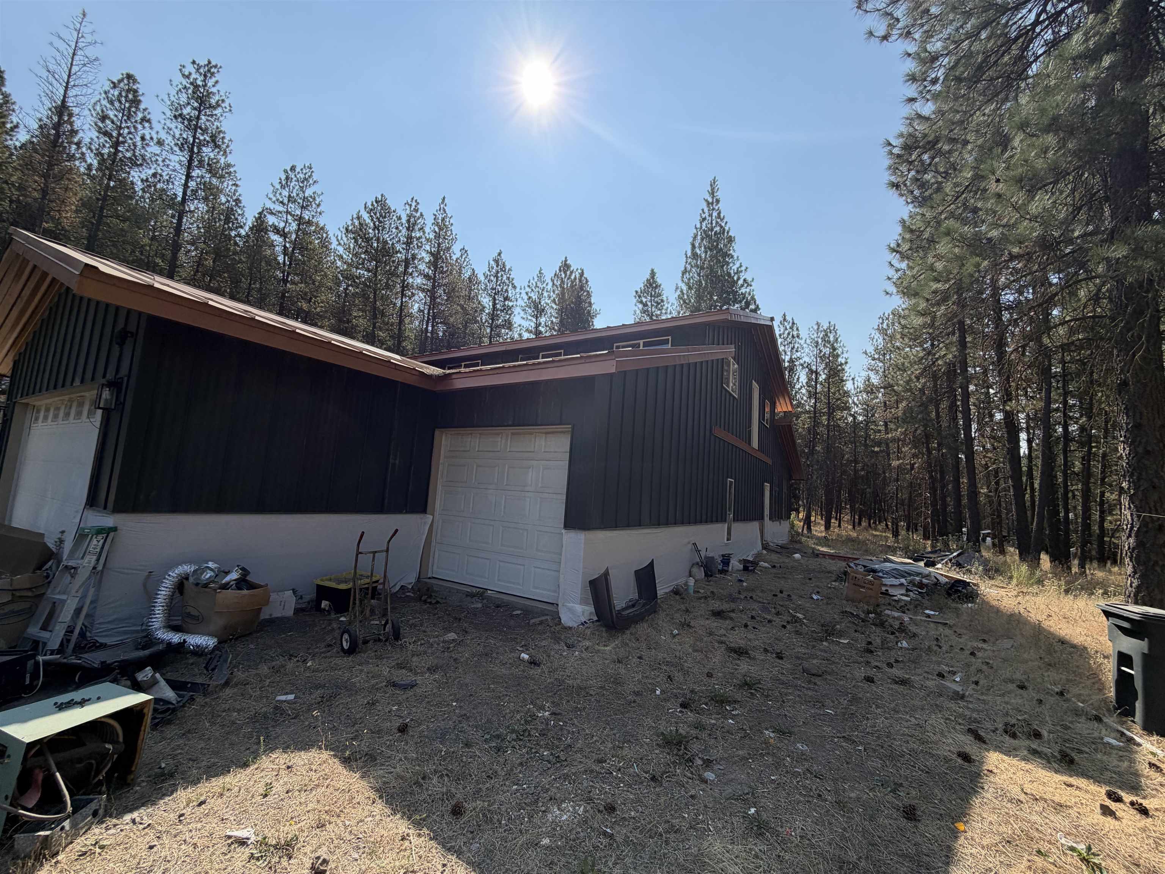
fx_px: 471
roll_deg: -2.0
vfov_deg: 85.7
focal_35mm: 14
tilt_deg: +6.6
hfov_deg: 102.1
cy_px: 437
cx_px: 582
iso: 25
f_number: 2.2
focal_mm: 2.22
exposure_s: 1/1068
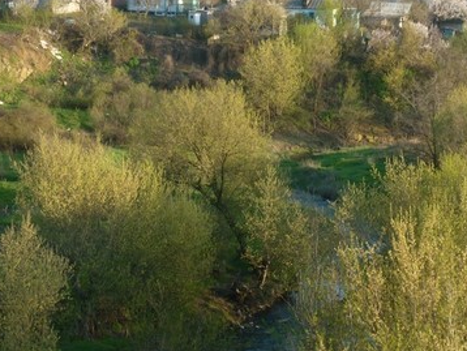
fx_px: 1525
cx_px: 305
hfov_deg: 17.4
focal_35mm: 113
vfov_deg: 13.1
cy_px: 181
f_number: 4.2
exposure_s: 1/100
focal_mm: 13.3
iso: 80
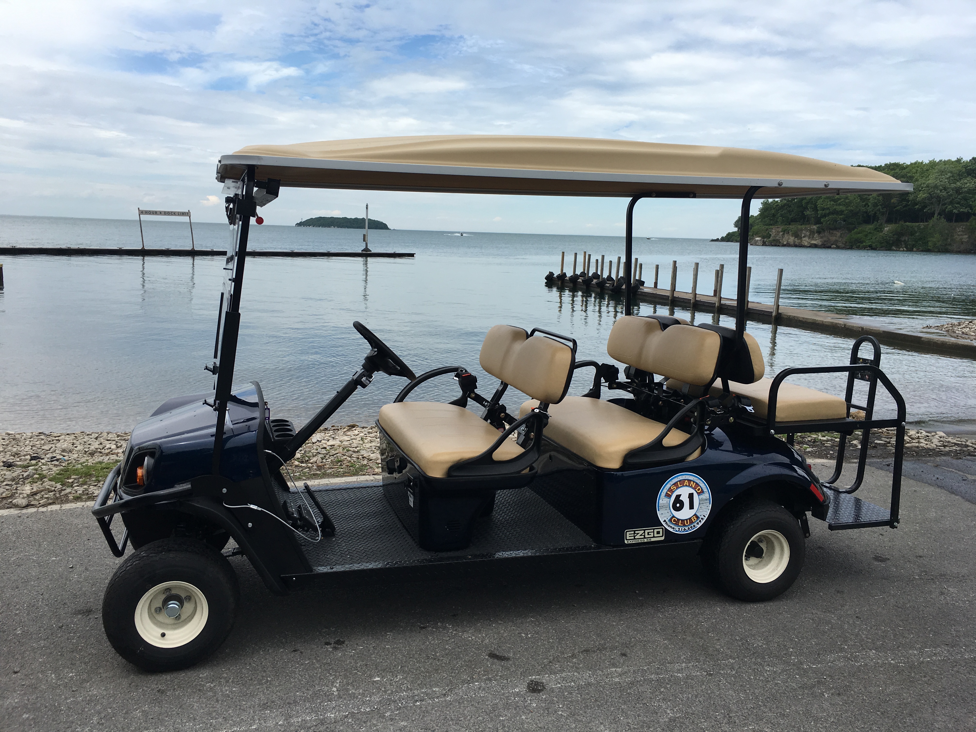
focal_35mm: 29
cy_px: 366
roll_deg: -1.9
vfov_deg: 48.2
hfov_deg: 61.7
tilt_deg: -6.9
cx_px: 488
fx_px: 818
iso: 25
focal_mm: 4.15
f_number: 2.2
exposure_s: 1/1603
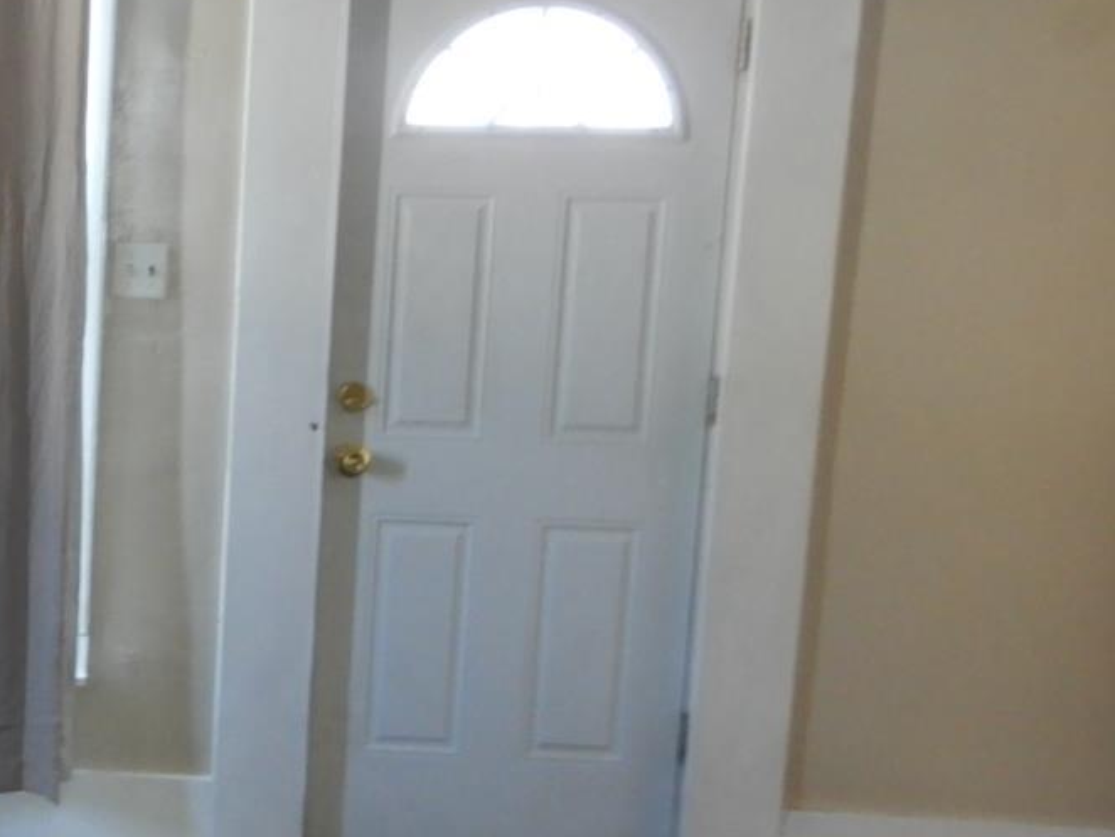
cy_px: 502
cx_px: -150
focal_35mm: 58
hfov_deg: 29.5
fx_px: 1869
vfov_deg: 25.2
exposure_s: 1/15
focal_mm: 4.3
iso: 400
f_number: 3.4
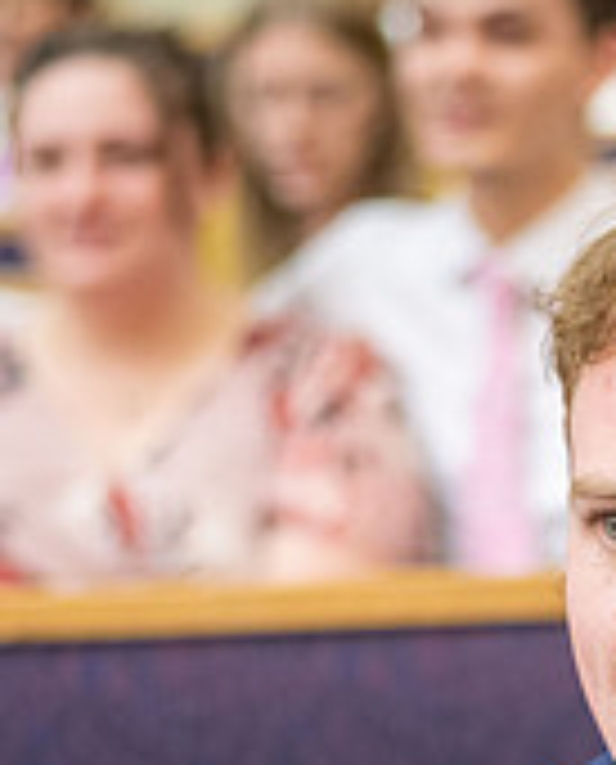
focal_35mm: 186
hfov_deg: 8.3
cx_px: 695
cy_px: 828
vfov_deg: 10.2
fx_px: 4220
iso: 1600
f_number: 1.8
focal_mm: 50
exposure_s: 1/320
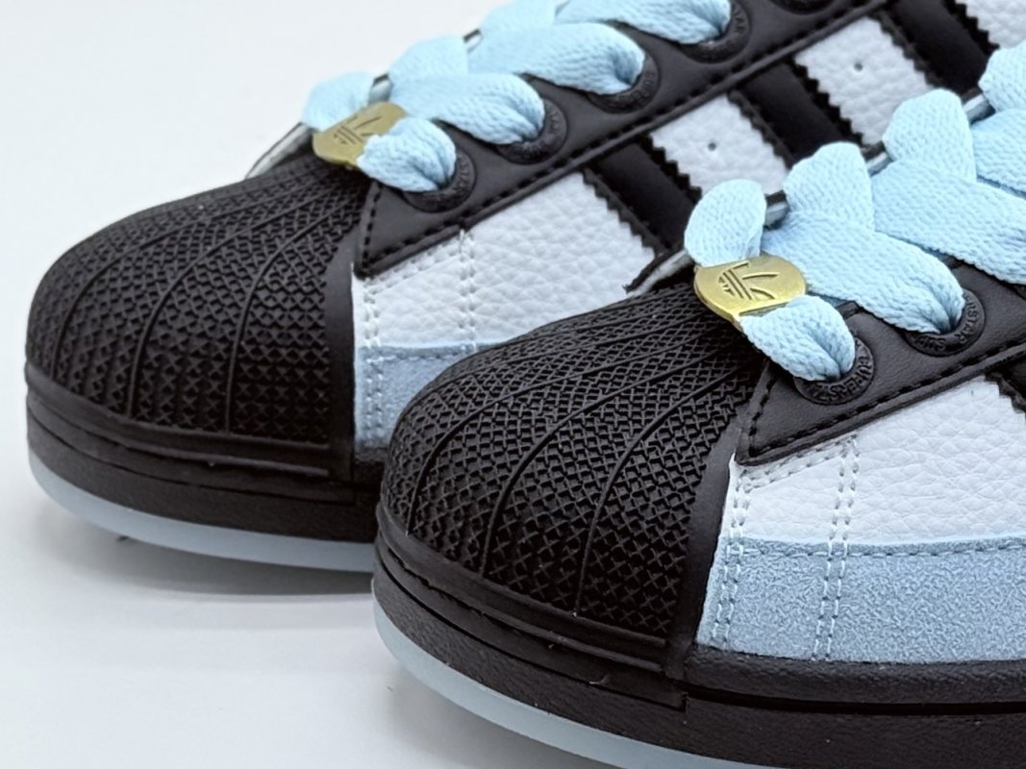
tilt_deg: -21.7
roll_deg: +1.2
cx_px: 513
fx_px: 1423
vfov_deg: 30.3
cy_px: 384
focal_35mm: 48
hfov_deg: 39.7
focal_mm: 6.76
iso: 64
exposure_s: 1/641
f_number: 1.78
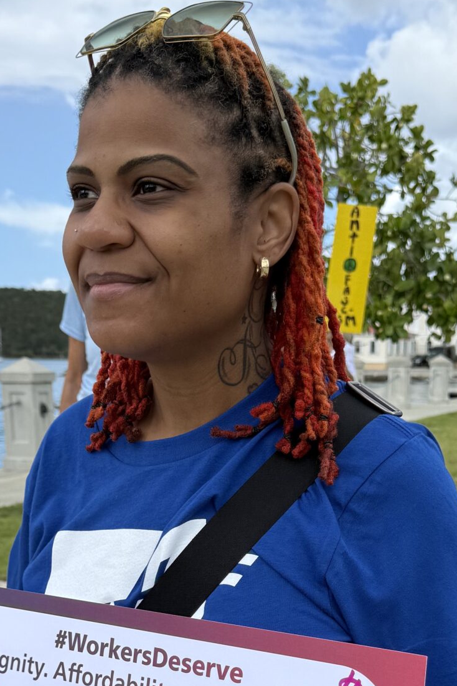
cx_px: 283
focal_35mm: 58
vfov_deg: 32.8
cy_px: 609
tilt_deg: -10.8
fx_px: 1105
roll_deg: -1.1
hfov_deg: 23.3
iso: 80
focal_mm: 6.76
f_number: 1.78
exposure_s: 1/2801
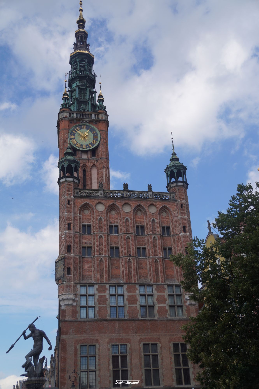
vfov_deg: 46.4
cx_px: 130
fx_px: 454
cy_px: 194
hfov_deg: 31.9
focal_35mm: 42
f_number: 4.5
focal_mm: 28
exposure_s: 1/640
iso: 100
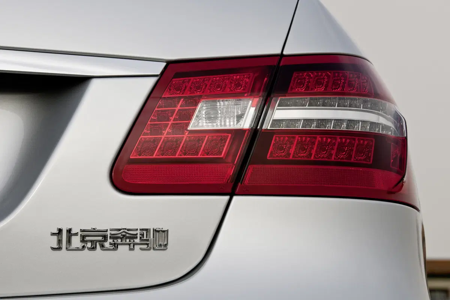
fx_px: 1750
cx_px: 225
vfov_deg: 9.8
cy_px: 150
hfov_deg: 14.7
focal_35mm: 140
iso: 100
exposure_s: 1/25
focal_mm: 140
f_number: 16
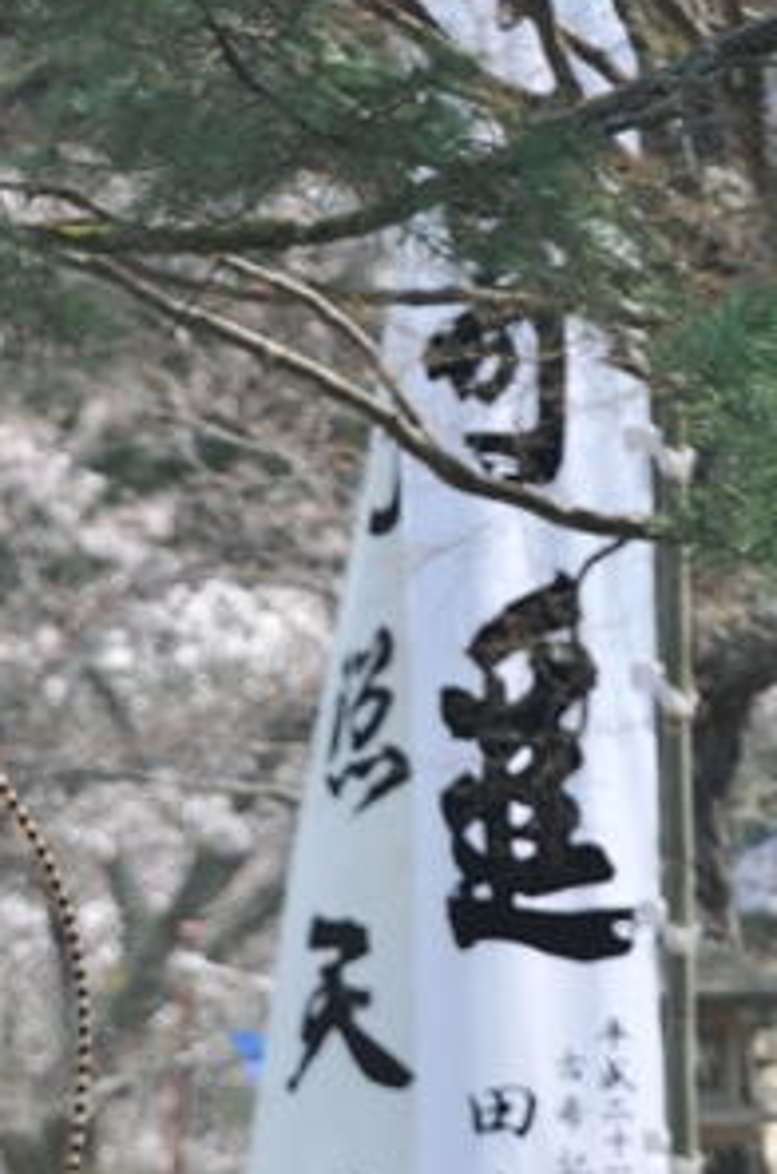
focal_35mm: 974
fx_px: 31679
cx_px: 97
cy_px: 1214
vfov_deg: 2.1
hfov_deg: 1.4
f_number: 5.6
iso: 320
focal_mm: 300
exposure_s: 1/500
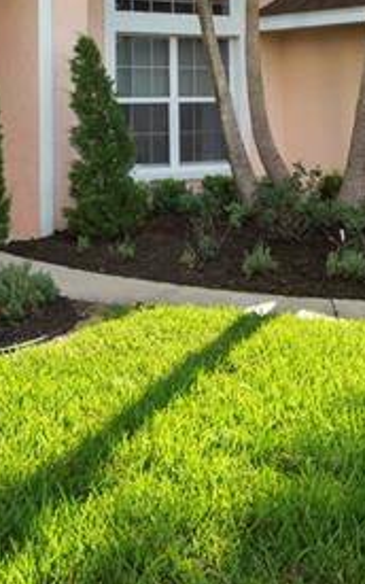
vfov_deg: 33.7
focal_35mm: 57
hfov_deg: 21.2
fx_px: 907
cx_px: -68
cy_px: 53
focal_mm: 10
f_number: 10
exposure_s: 1/200
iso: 200
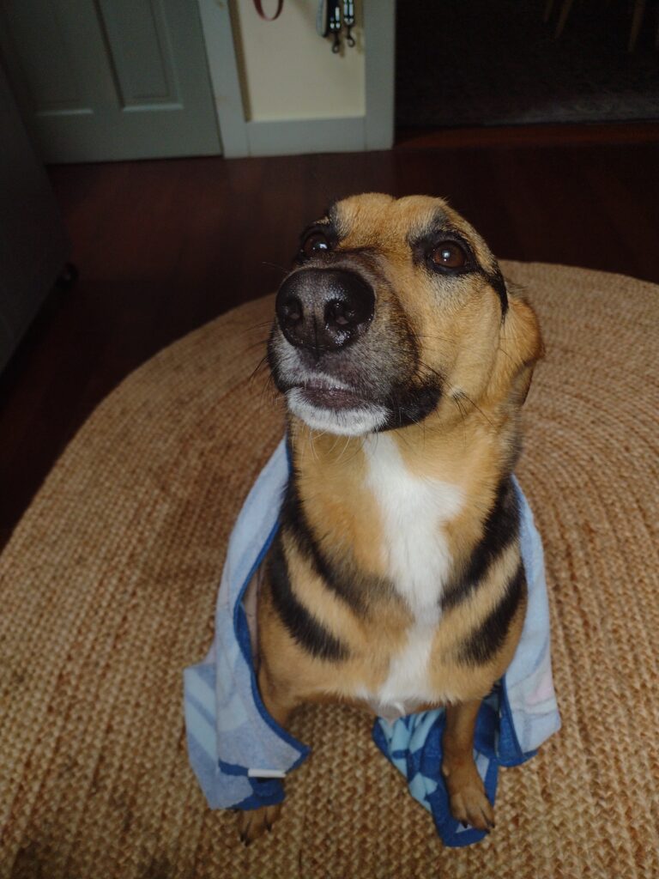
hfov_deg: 51.4
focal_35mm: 27
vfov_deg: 65.3
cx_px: 330
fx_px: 685
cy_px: 440
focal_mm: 4.71
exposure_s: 1/120
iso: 156
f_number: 1.7
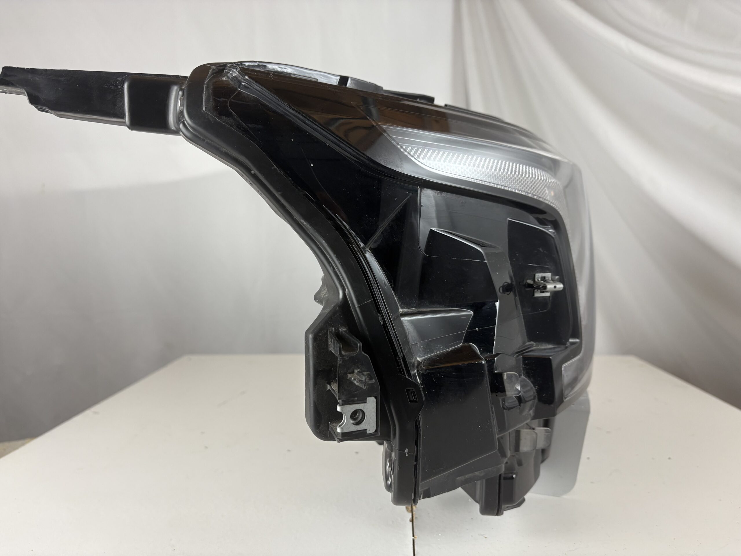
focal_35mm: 26
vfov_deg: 53.1
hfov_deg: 67.3
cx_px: 370
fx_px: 557
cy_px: 278
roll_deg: +2.5
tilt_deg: -6.1
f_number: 1.6
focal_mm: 5.96
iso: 100
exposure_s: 1/60
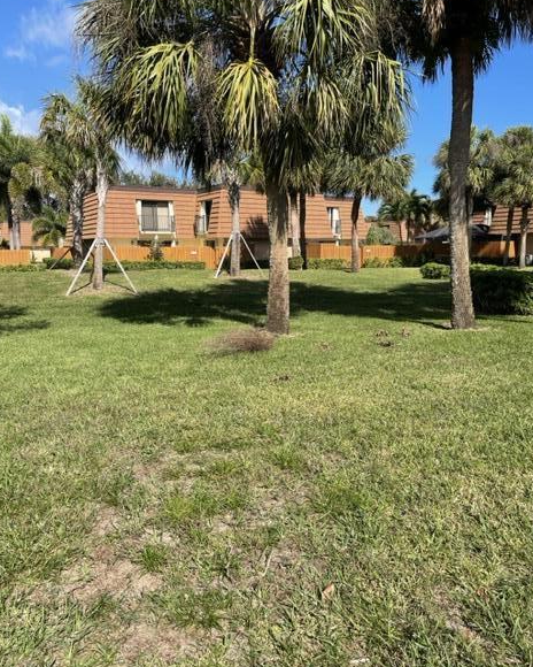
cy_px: 314
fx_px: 552
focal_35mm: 28
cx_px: 268
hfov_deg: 51.5
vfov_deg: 62.2
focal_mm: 5.1
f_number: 1.6
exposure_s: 1/2288
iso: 32
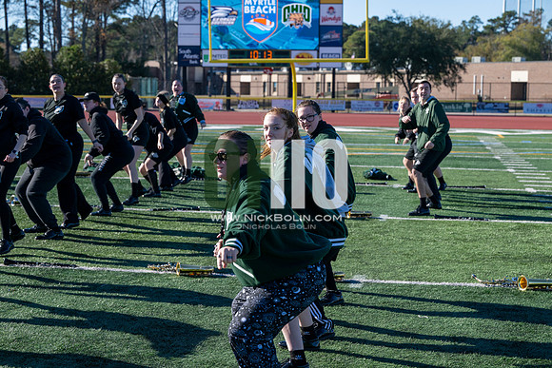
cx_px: 276
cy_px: 184
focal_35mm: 70
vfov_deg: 19.5
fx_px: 1074
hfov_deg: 28.8
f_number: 5
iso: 250
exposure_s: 1/2000
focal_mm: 70
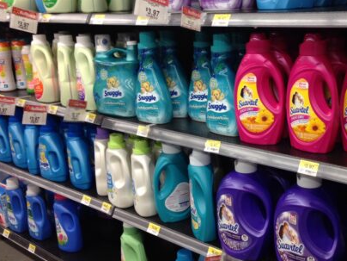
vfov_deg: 29.7
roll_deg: +2.7
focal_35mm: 49
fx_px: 491
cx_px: 232
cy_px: 124
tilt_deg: -16.5
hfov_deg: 38.5
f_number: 2.4
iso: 64
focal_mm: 4.12
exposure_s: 1/20
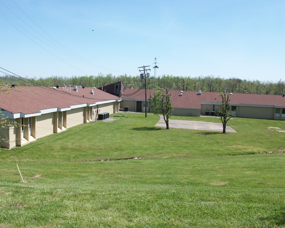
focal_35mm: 36
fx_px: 304
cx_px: 145
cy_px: 114
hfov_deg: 50.3
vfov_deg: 41.2
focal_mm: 5.7
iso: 64
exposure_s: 1/304
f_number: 5.5
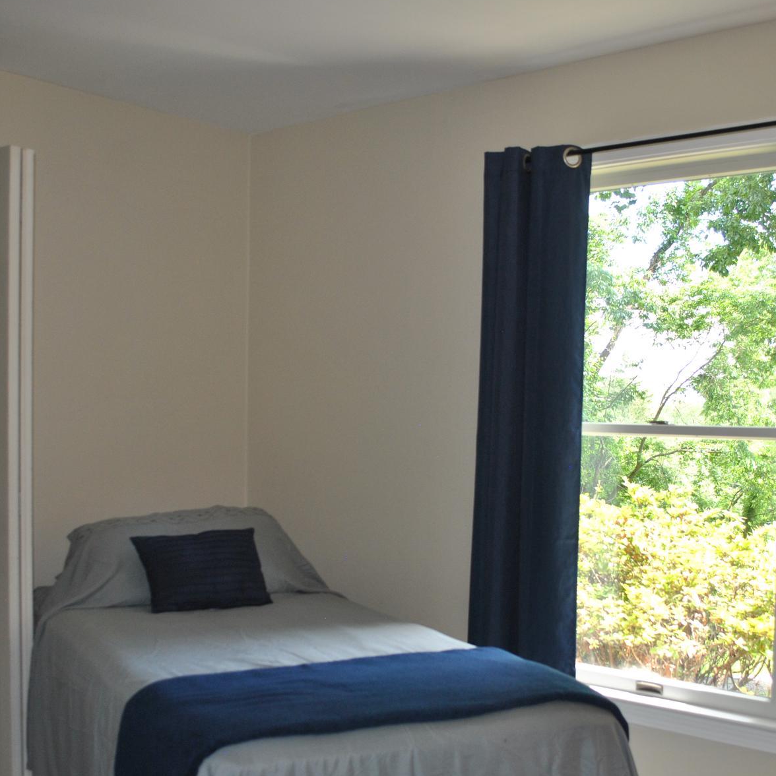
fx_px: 1014
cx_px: 410
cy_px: 443
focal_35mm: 40
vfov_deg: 41.8
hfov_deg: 41.8
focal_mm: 18
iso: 200
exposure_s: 1/60
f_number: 3.5
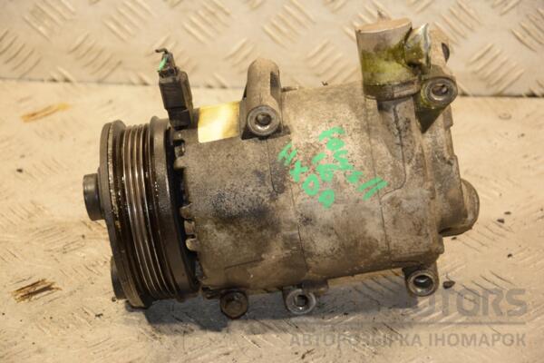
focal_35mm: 120
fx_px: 1813
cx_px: 272
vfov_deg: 11.4
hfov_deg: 17.1
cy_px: 182
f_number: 5.3
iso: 800
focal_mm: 80
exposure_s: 1/125
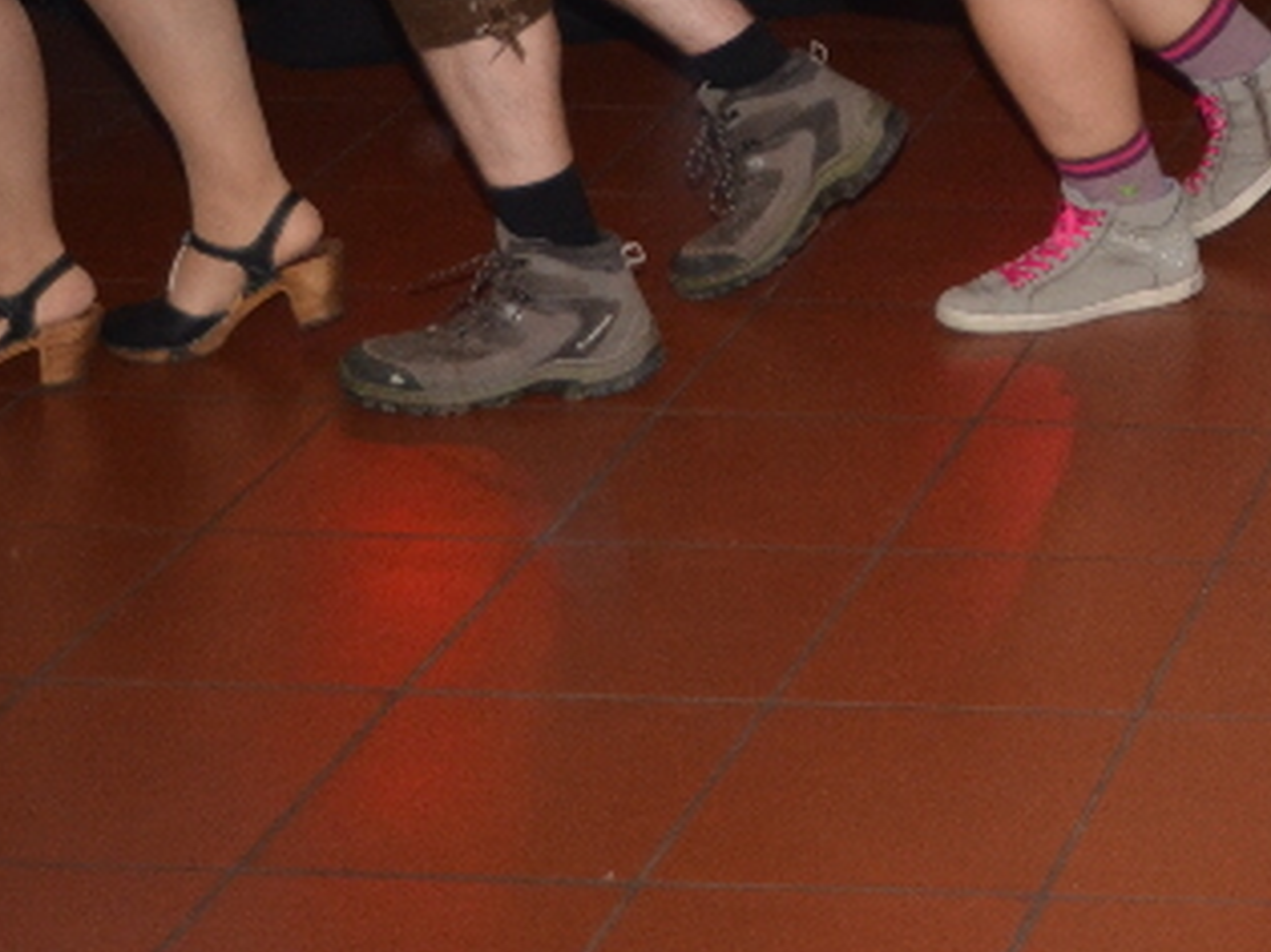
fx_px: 3923
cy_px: -460
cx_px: 2187
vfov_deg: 13.1
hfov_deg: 16.0
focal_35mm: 107
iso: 800
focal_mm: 19
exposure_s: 1/60
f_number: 4
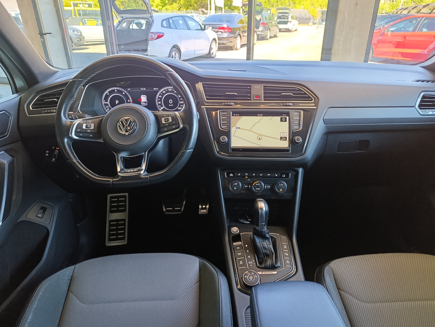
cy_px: 164
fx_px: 289
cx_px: 218
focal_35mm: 23
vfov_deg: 59.0
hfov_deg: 73.8
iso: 1000
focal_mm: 6.11
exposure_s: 1/100
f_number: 1.7
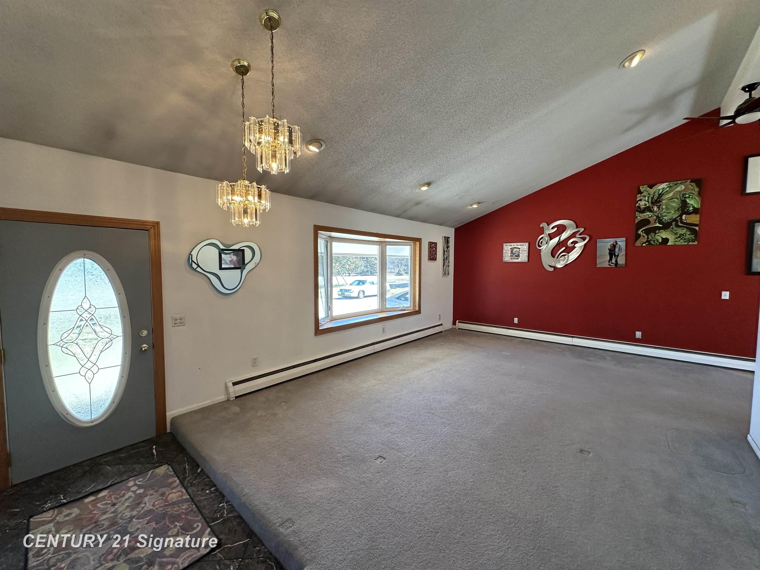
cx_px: 380
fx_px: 307
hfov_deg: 102.1
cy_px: 285
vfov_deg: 85.7
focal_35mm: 14
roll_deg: +0.8
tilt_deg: -2.7
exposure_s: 1/120
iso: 160
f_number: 2.2
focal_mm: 2.22
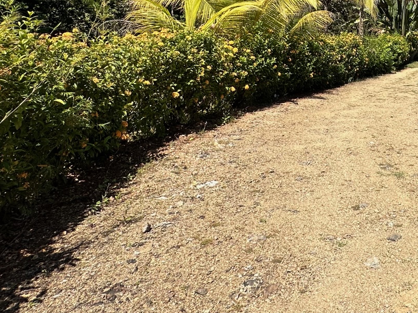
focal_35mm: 35
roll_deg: +0.0
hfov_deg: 47.2
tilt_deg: +0.4
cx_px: 378
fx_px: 423
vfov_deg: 37.3
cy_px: 16
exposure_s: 1/1855
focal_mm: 2.22
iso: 50
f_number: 2.2
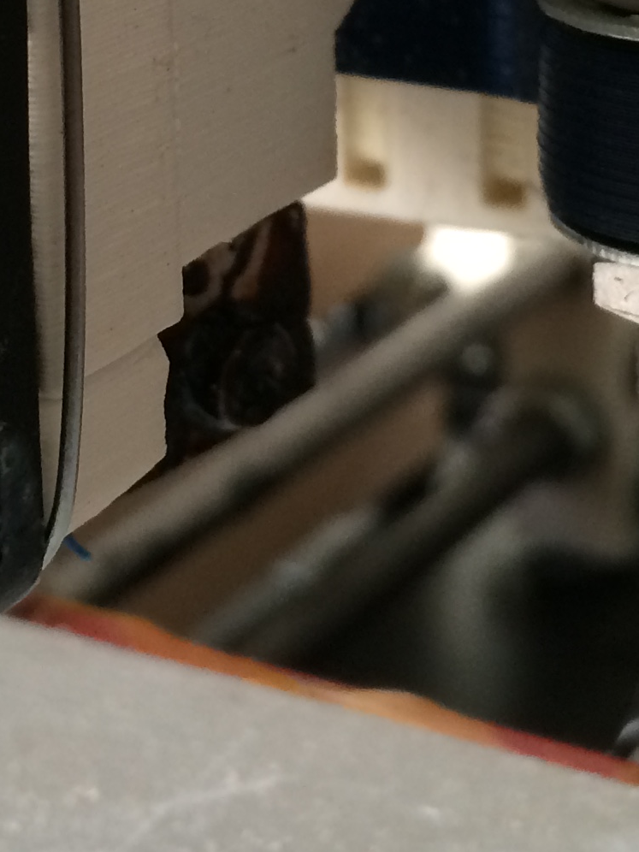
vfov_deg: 19.9
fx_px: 2338
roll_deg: +2.5
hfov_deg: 15.6
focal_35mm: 95
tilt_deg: -12.5
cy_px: -41
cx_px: 286
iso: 125
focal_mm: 4.15
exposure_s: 1/30
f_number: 2.2
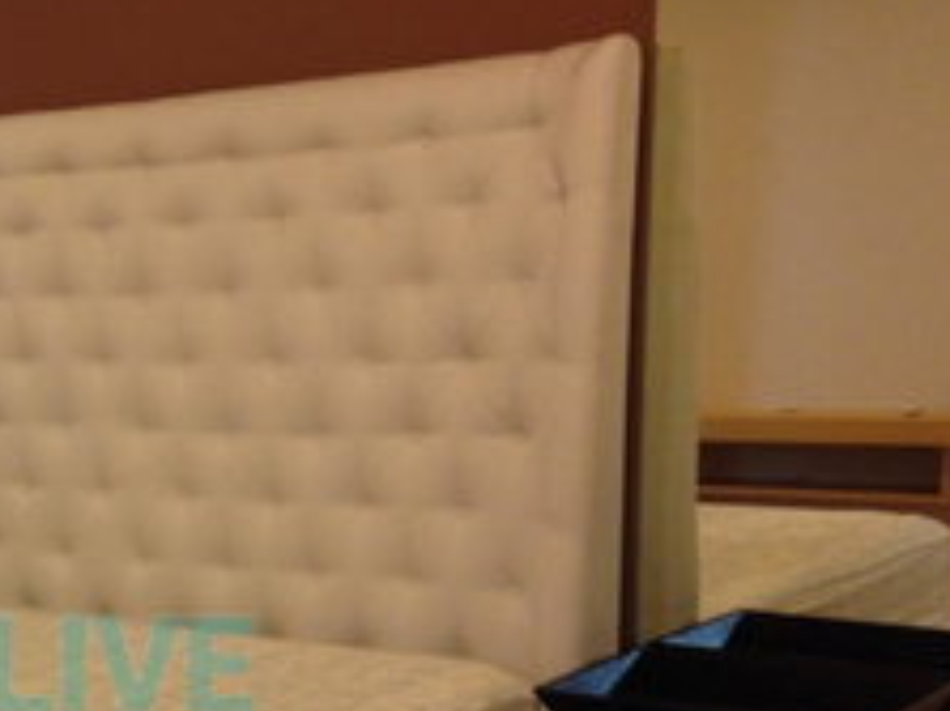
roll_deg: +1.7
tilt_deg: -8.8
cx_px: -21
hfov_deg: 25.9
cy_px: 609
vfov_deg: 20.4
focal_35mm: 71
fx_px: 1947
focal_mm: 4.12
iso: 125
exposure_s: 1/20
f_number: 2.4
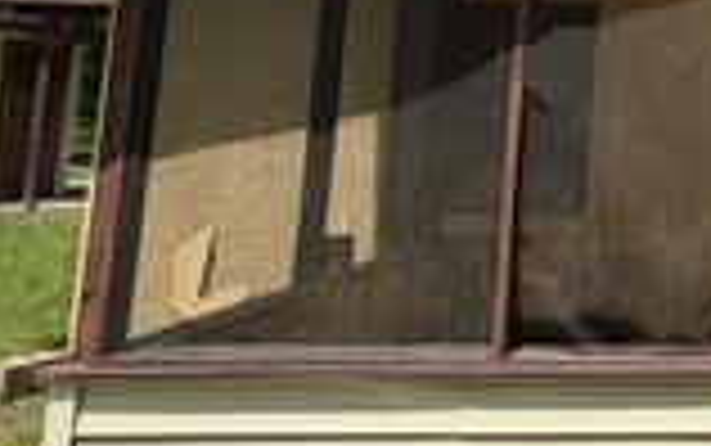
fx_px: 911
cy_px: -11
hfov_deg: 31.1
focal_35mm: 47
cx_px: 963
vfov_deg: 25.9
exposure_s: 1/888
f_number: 2.2
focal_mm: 2.22
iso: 20
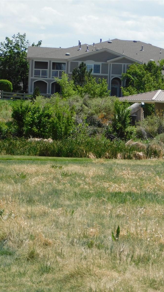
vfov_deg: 11.0
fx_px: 1507
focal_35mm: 195
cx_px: 138
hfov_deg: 6.2
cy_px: 146
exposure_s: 1/640
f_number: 5
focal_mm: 23.7
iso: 125
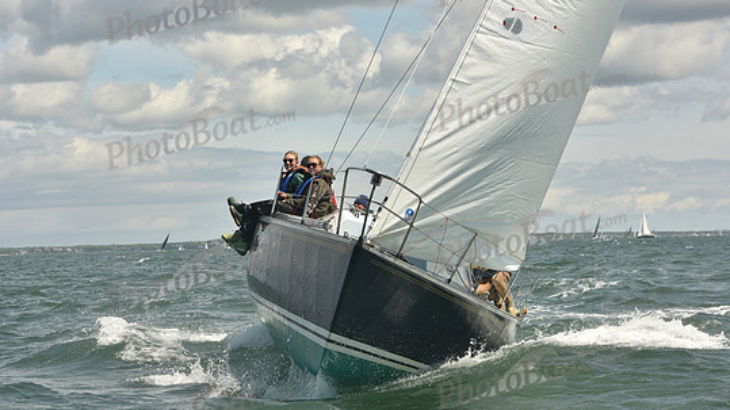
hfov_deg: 17.3
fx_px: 2400
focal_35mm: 124
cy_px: 186
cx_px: 367
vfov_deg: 9.8
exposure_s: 1/800
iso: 320
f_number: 11
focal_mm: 110
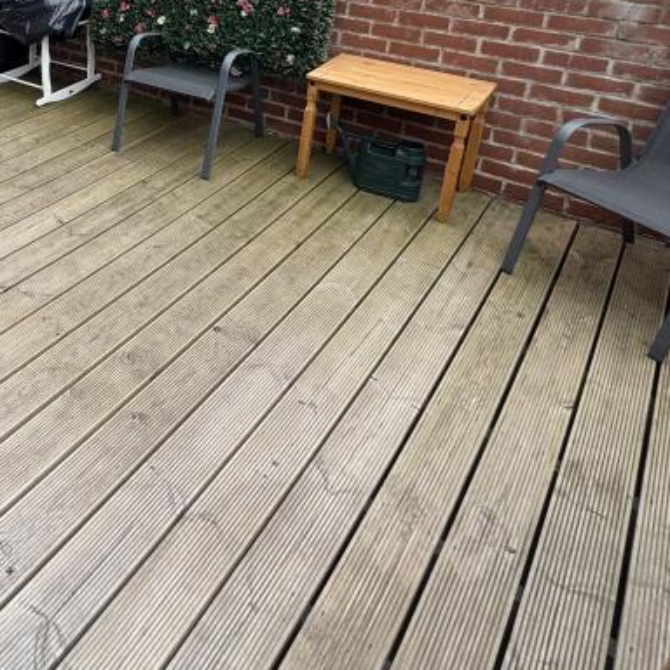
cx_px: -14
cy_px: 72
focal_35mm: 33
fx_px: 723
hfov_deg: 42.3
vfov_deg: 45.3
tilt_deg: -16.2
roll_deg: +0.8
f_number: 2.2
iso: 50
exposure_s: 1/99
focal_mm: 2.22
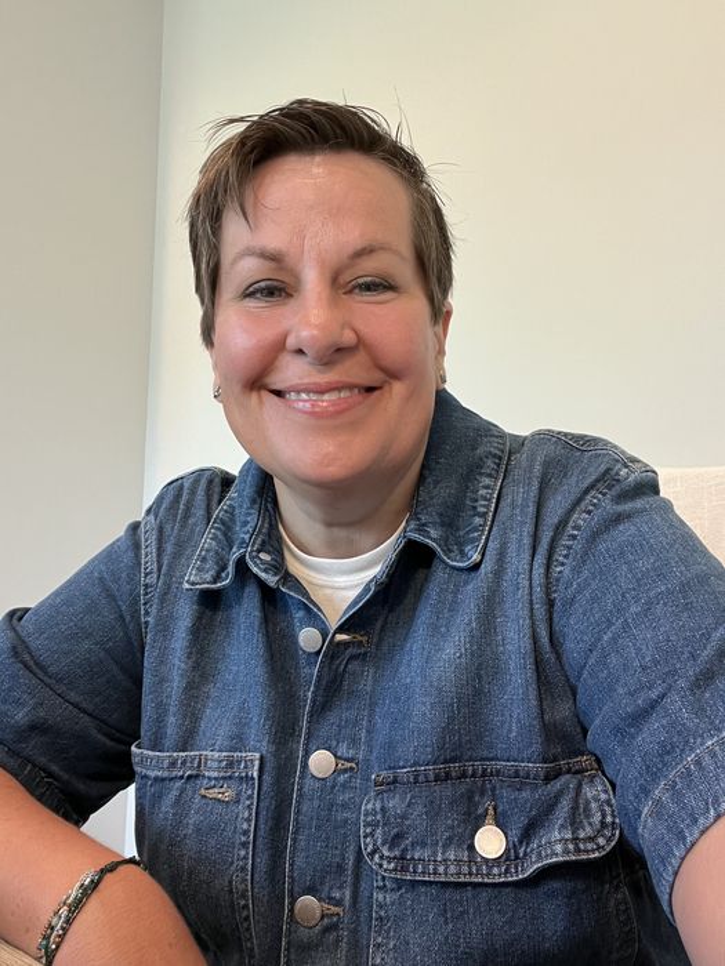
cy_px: 483
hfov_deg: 46.8
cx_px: 362
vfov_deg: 60.0
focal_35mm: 30
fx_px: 838
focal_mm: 2.71
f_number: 2.2
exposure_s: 1/60
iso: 250
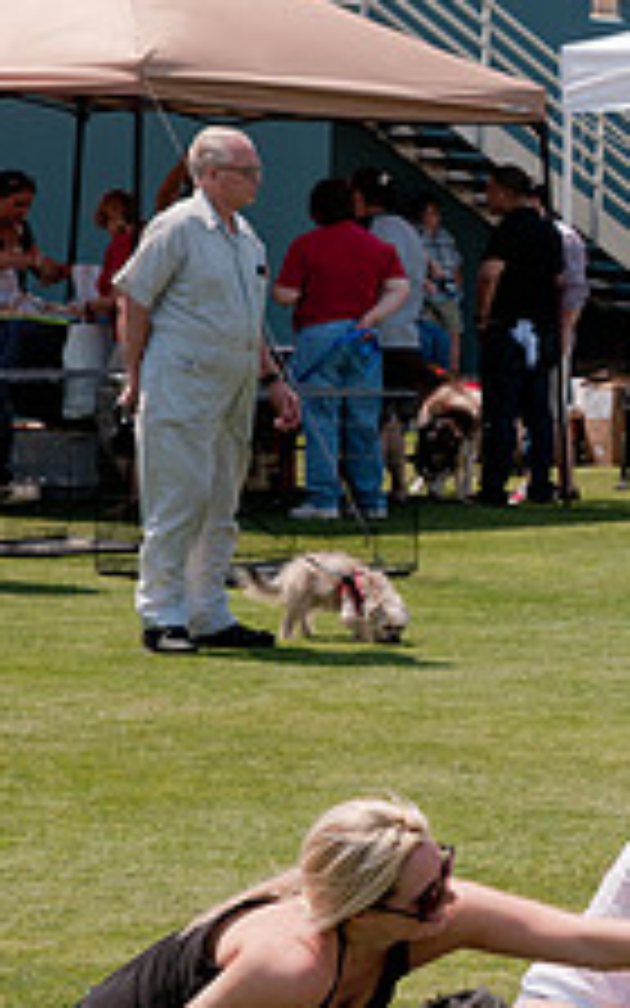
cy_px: 457
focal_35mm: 198
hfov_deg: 6.5
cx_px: 1152
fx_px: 5439
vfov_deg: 10.6
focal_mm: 50
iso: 200
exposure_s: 1/640
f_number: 5.6
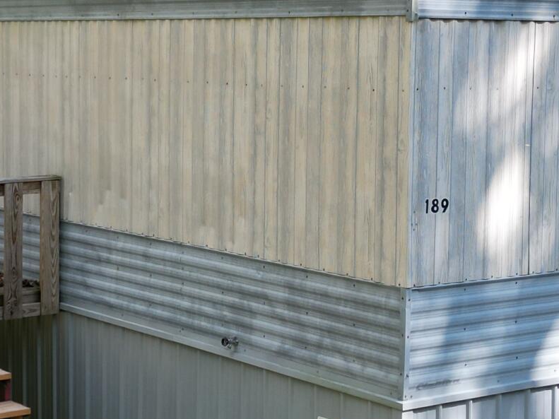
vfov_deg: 16.2
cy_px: 172
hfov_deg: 21.5
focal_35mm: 91
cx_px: 218
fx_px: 1469
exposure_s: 1/725
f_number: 1.7
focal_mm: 6.72
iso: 160
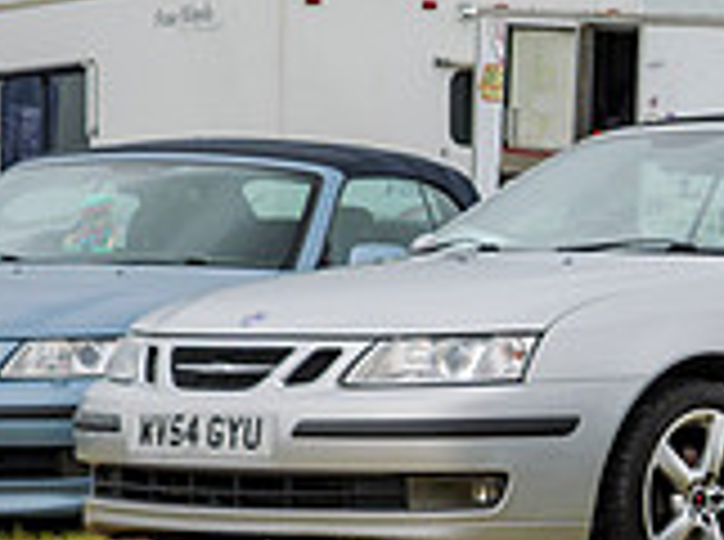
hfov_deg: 9.0
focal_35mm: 212
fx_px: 4424
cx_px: 1230
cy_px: 229
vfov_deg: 7.0
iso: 200
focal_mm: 23
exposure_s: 1/320
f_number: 3.5
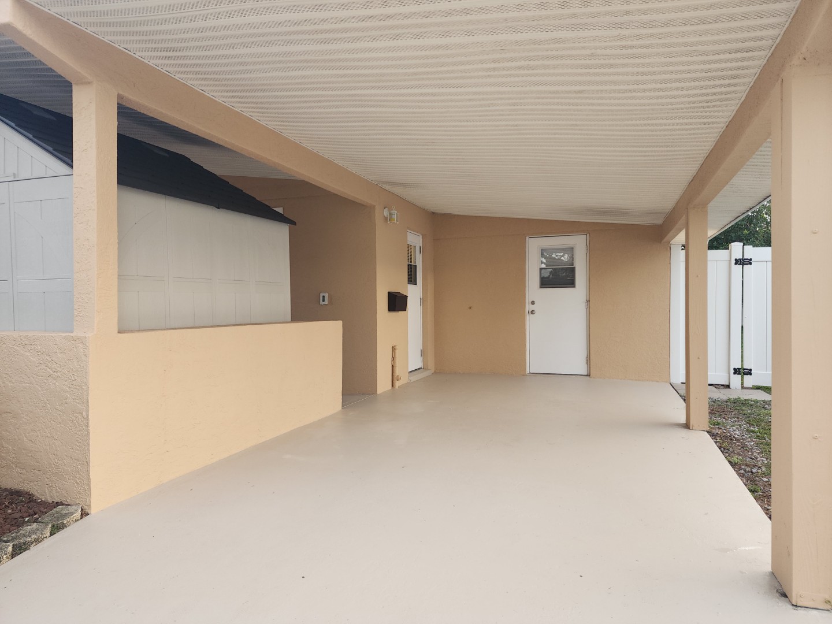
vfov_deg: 58.9
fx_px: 553
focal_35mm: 23
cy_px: 312
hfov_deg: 73.9
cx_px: 416
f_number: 1.8
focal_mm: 6.4
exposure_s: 1/60
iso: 32
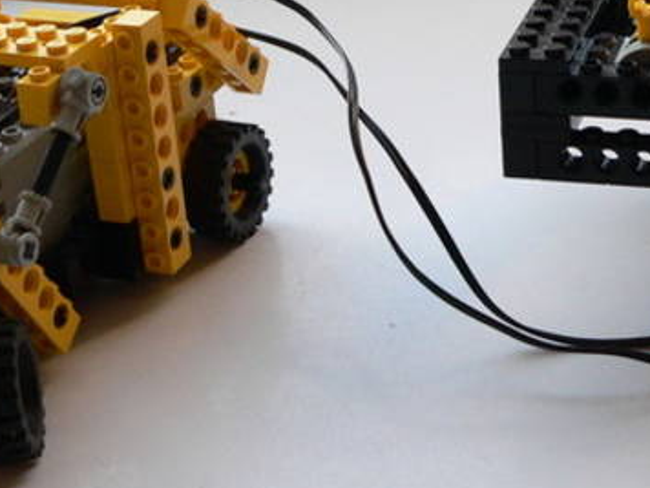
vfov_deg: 16.2
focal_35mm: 91
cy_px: 182
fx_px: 1709
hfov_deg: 21.5
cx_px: 414
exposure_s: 1/60
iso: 200
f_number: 2.8
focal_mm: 6
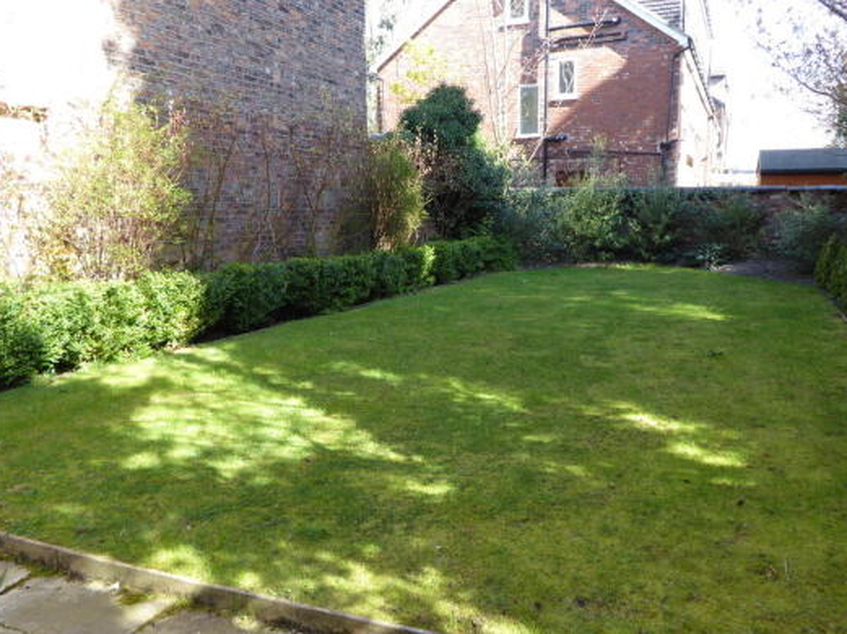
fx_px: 685
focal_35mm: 28
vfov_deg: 49.7
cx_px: 453
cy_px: 328
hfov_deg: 63.4
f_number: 3.3
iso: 100
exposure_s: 1/80
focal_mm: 4.3
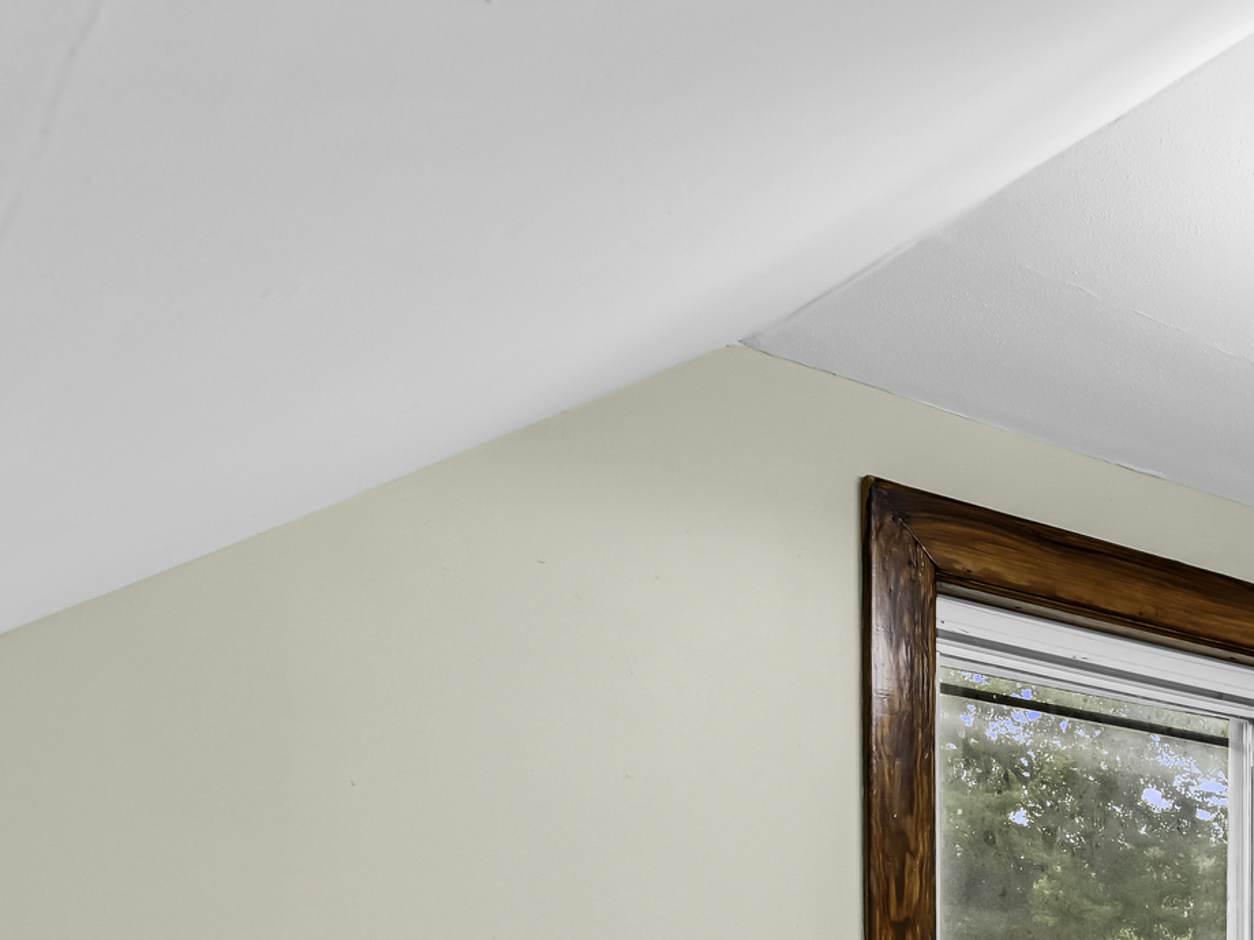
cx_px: 1321
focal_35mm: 45
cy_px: 1131
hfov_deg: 36.7
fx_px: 1630
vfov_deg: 28.1
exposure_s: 1/320
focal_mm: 14
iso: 320
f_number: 8
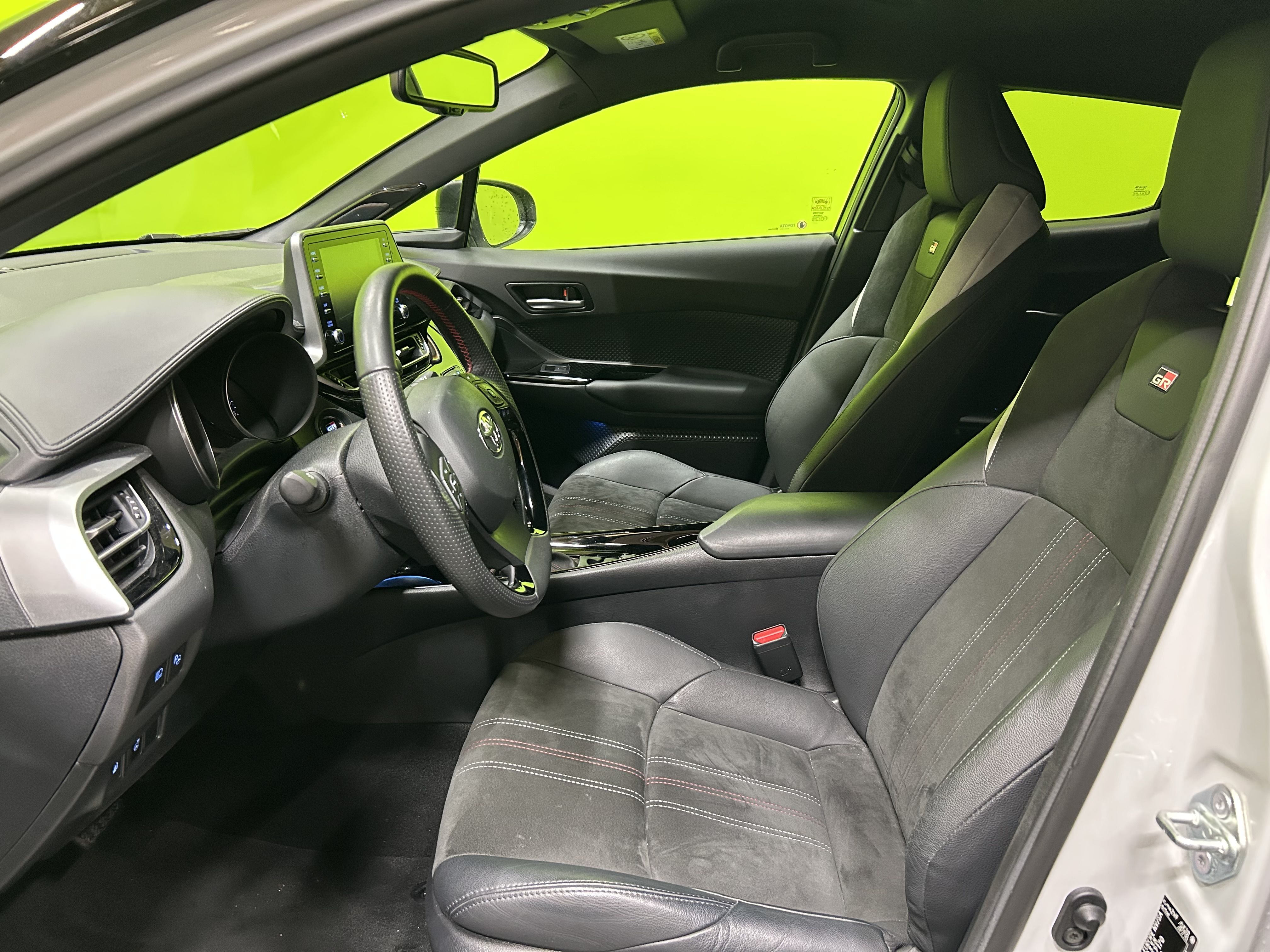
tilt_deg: -19.2
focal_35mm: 26
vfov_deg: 53.1
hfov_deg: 67.3
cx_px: 635
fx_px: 954
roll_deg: -1.6
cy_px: 476
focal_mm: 5.7
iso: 400
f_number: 1.5
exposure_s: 1/50
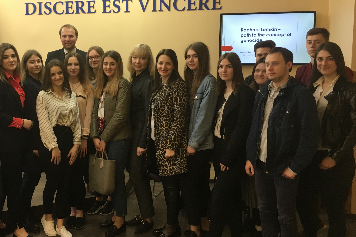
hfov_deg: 45.7
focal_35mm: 42
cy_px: 104
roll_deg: +0.3
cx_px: 120
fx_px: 415
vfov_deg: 31.9
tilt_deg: -5.6
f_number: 2.2
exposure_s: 1/33
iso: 100
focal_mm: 4.15
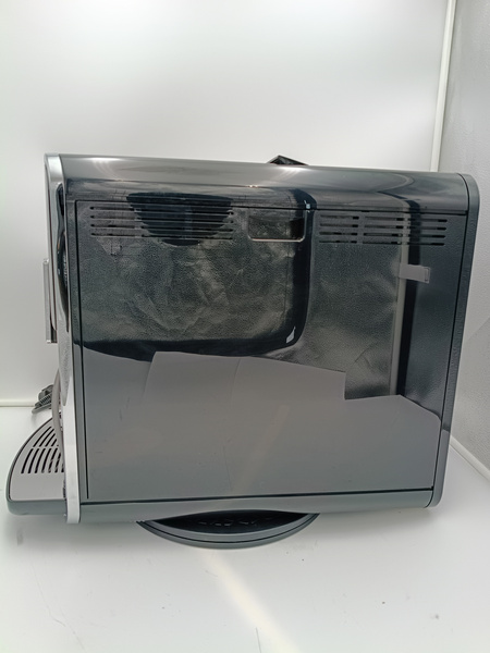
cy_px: 326
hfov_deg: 53.1
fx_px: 491
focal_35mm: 26
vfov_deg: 67.3
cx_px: 245
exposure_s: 1/105
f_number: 1.8
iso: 142
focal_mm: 4.81
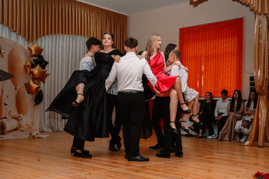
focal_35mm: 49
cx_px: 134
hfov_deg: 40.6
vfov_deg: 27.7
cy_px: 90
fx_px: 364
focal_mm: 48.7
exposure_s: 1/250
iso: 160
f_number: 2.8
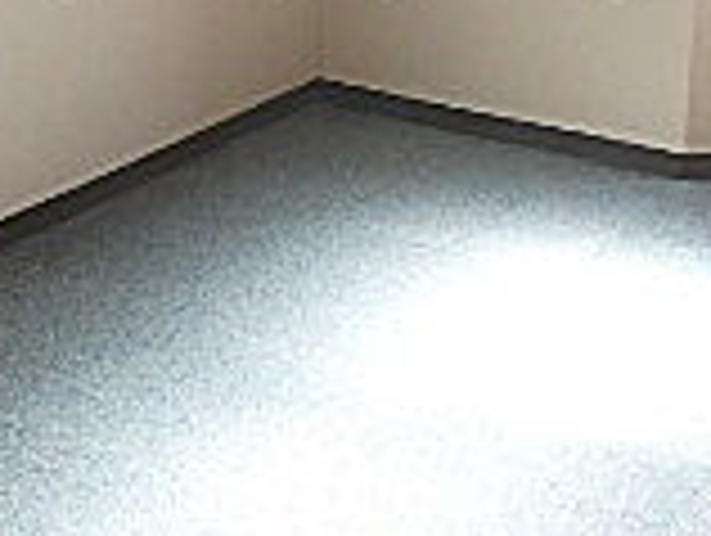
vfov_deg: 16.8
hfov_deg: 23.0
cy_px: -63
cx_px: 364
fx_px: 1749
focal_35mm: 85
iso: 200
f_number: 3.5
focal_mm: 3.7
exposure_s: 1/50
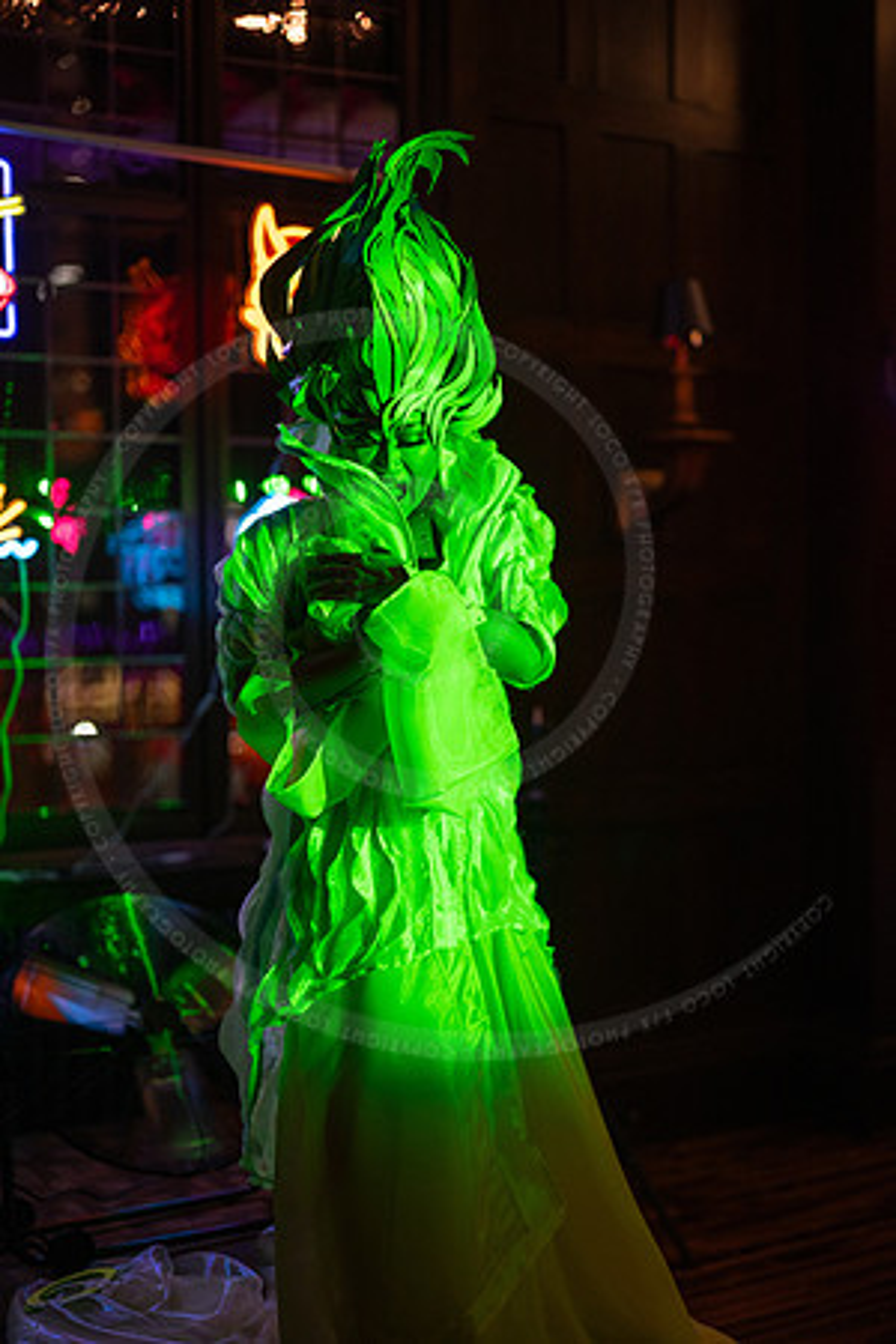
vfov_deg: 39.6
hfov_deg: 27.0
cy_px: 672
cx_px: 448
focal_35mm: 50
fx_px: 1867
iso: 800
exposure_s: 1/400
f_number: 1.4
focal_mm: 50
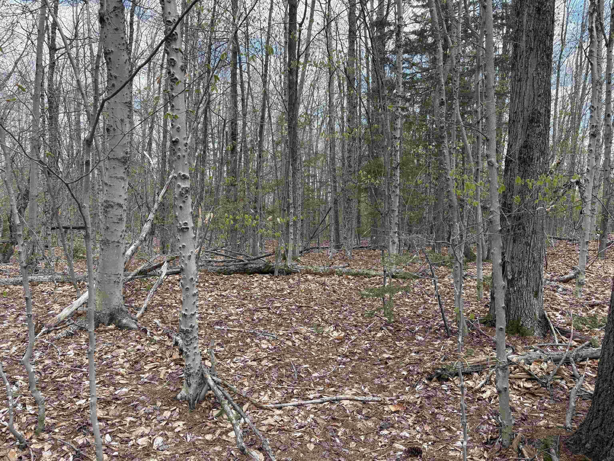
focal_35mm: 26
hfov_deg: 67.3
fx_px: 461
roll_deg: +1.9
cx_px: 307
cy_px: 230
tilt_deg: -4.5
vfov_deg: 53.1
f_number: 1.6
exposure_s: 1/618
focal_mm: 5.96
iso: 50
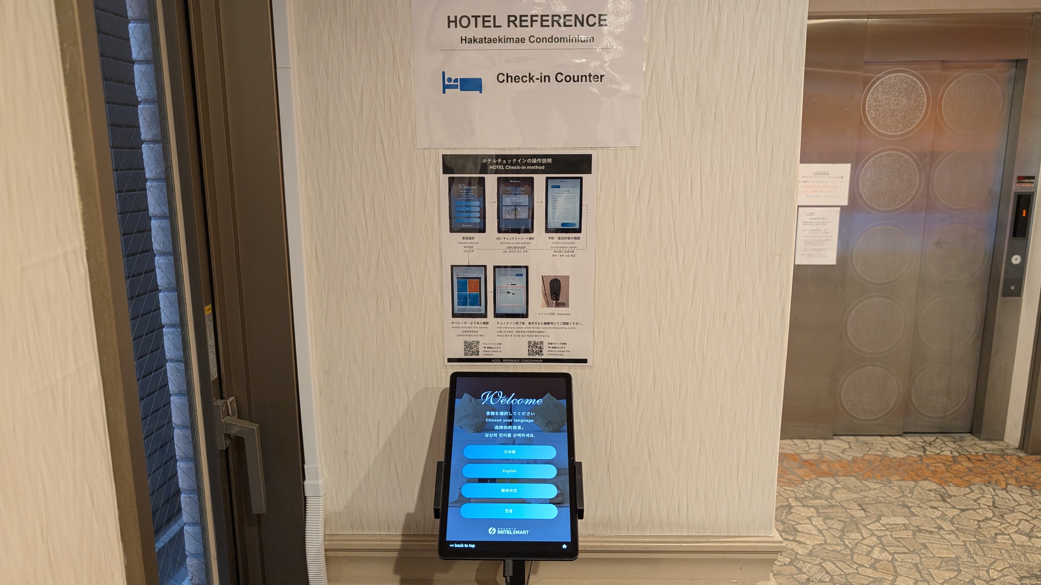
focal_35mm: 27
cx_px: 512
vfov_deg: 42.8
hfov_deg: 69.9
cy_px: 330
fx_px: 745
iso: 214
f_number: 1.68
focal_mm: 6.9
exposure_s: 1/40
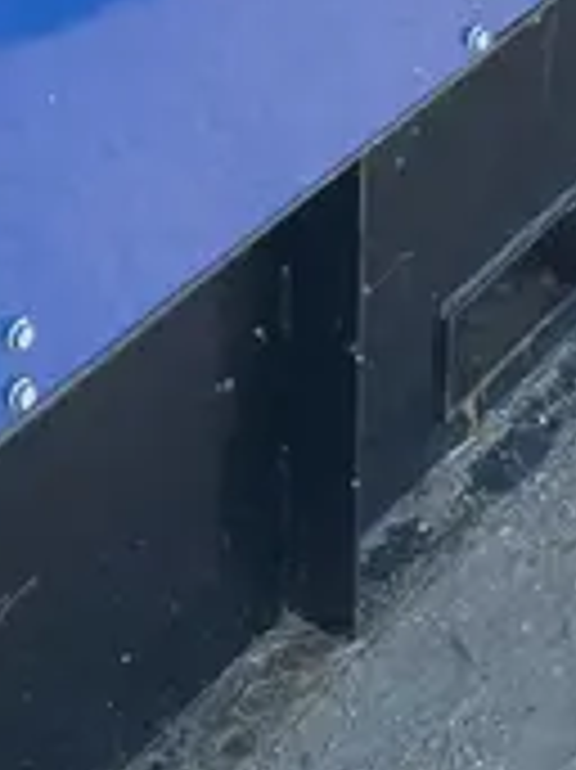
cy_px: -444
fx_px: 2666
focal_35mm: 120
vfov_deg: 15.0
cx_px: 158
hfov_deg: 12.3
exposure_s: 1/437
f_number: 1.8
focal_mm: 3.99
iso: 32
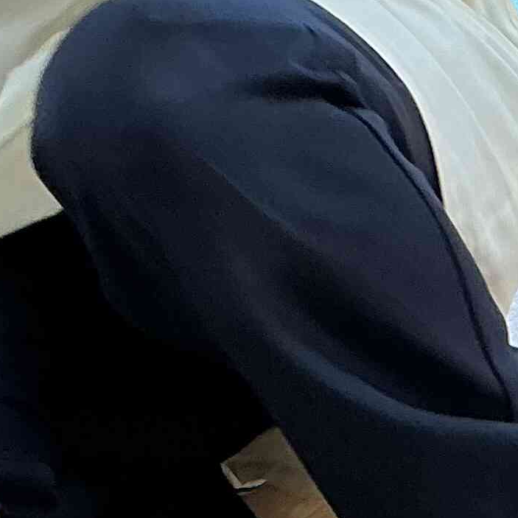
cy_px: 840
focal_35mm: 147
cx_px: 805
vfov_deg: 11.3
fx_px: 2489
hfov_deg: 11.3
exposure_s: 1/60
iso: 40
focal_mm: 3
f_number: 1.8
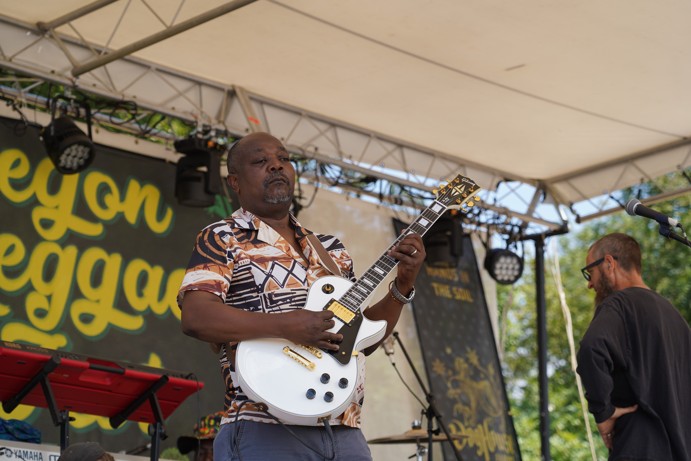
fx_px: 2015
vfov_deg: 13.0
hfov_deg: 19.5
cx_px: 346
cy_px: 230
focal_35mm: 105
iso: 100
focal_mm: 105
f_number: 5
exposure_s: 1/250
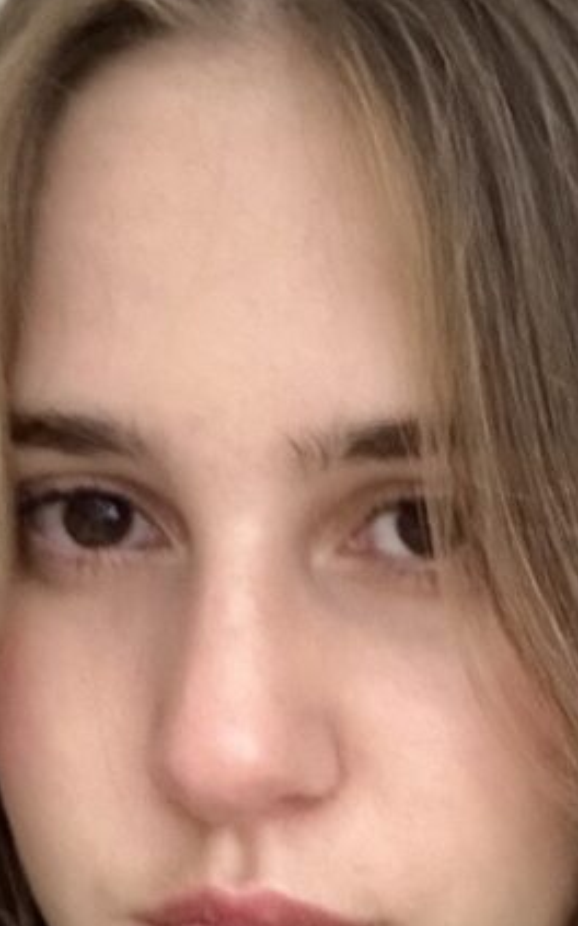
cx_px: 304
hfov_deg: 16.9
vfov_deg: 25.7
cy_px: 891
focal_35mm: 77
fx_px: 1943
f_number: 1.9
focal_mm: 2.69
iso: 640
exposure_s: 1/25
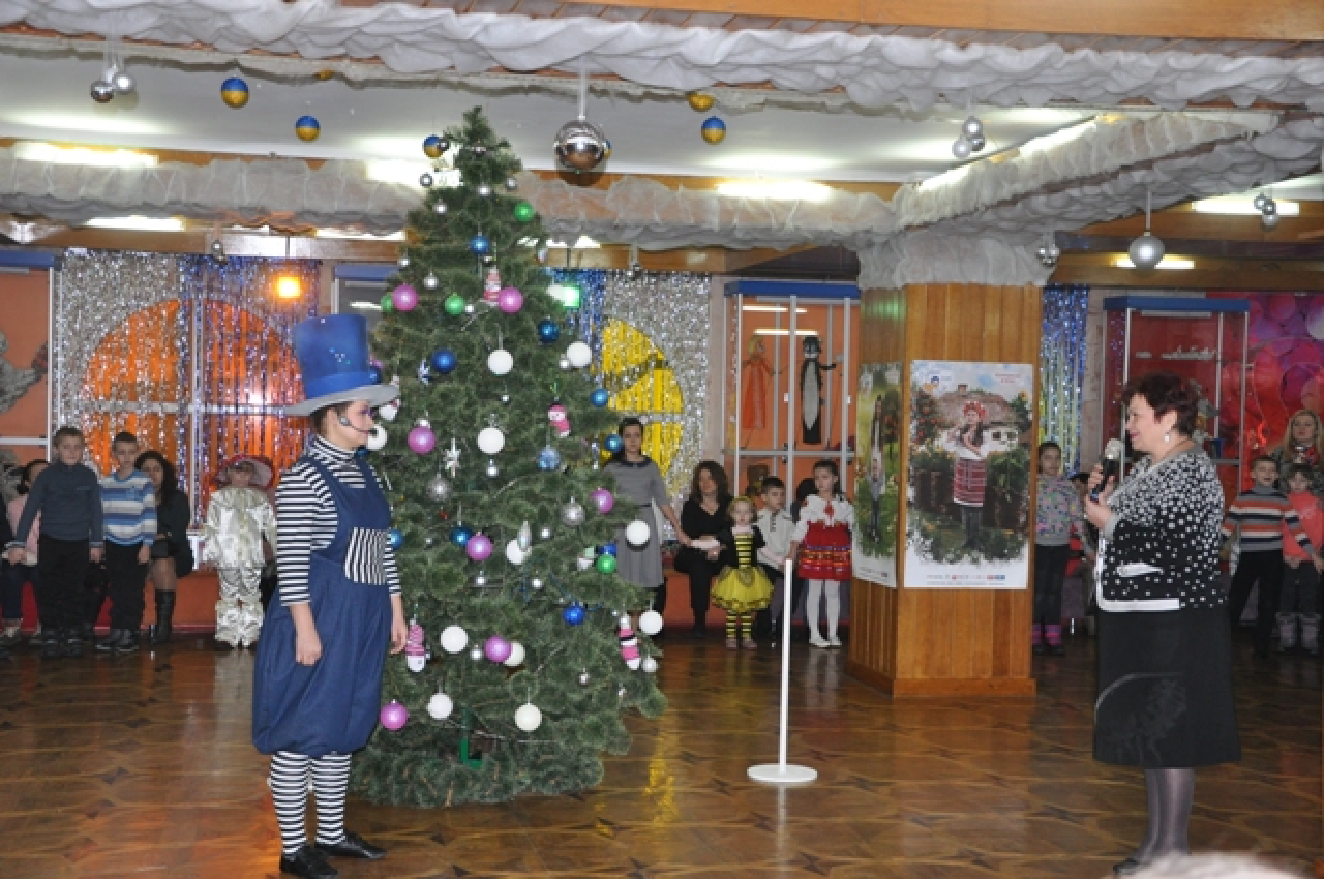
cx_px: 662
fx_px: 1763
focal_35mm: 48
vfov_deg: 28.0
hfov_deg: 41.2
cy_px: 440
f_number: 4.2
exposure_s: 1/60
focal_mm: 32
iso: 1000
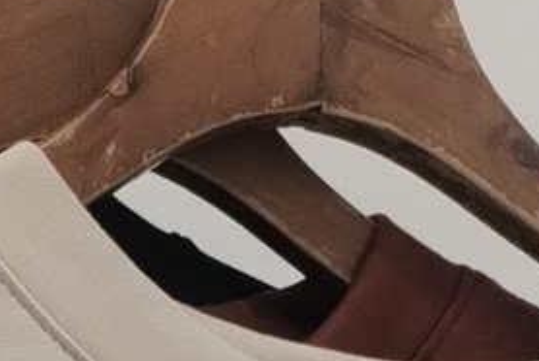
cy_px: 1465
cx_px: -107
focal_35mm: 260
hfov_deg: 7.8
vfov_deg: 4.8
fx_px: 3897
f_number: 1.8
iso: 242
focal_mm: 4.75
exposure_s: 1/60
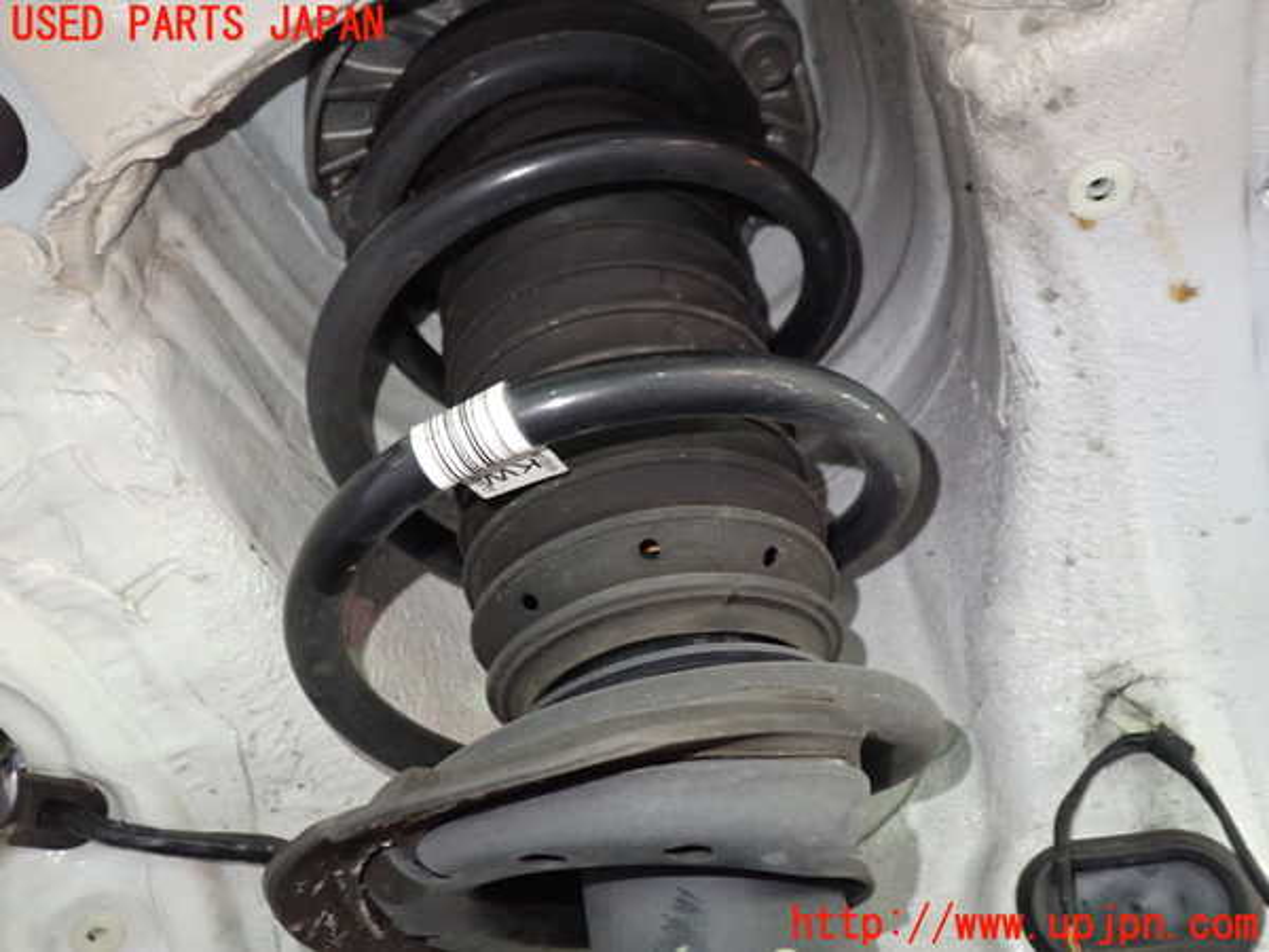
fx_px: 1100
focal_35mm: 30
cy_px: 476
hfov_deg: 60.0
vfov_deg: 46.8
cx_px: 634
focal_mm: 5.4
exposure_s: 1/30
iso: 800
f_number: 2.3
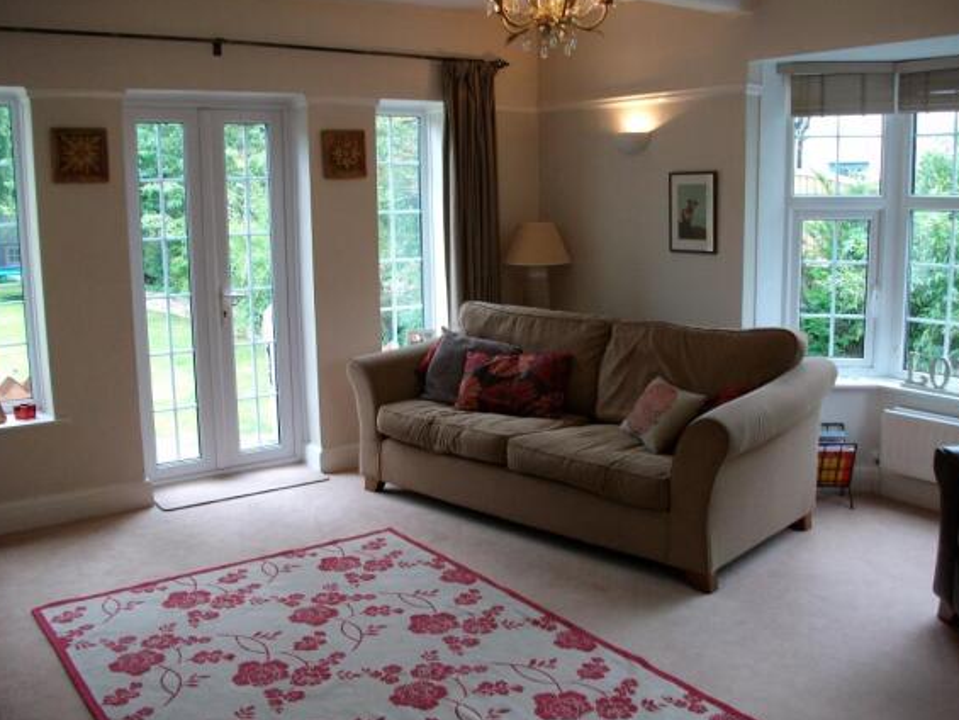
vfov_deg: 43.0
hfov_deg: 55.3
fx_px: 914
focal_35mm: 33
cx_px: 474
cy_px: 363
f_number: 2.9
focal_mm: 5.7
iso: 134
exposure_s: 1/40
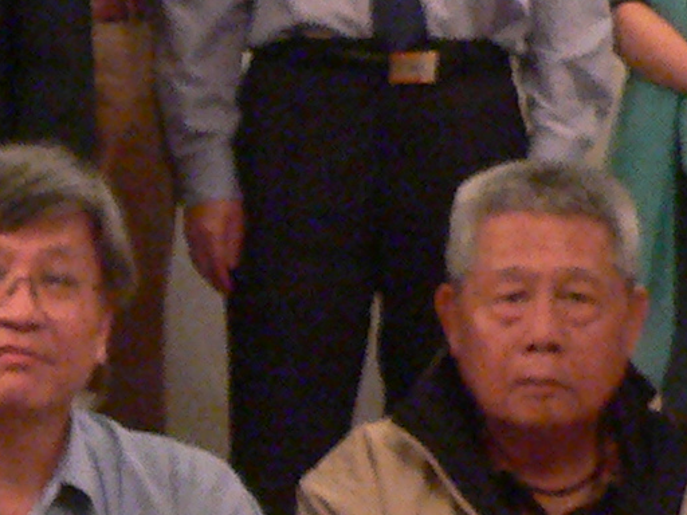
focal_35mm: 180
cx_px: -380
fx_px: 3572
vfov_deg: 8.2
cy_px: 312
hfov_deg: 10.6
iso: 400
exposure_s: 1/6
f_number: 2.8
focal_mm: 6
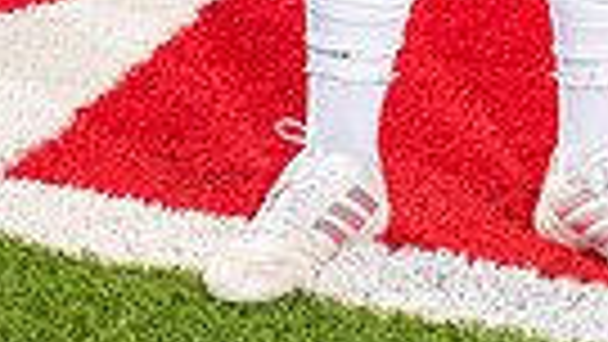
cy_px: -616
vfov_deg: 6.9
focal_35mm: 161
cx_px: 576
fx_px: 2596
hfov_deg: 13.2
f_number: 6.3
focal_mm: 46
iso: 100
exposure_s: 1/400
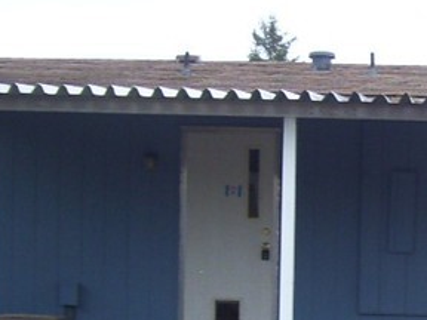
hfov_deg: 15.1
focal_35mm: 128
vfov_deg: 11.5
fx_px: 1579
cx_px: 439
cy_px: 280
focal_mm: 6
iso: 80
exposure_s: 1/80
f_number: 2.7
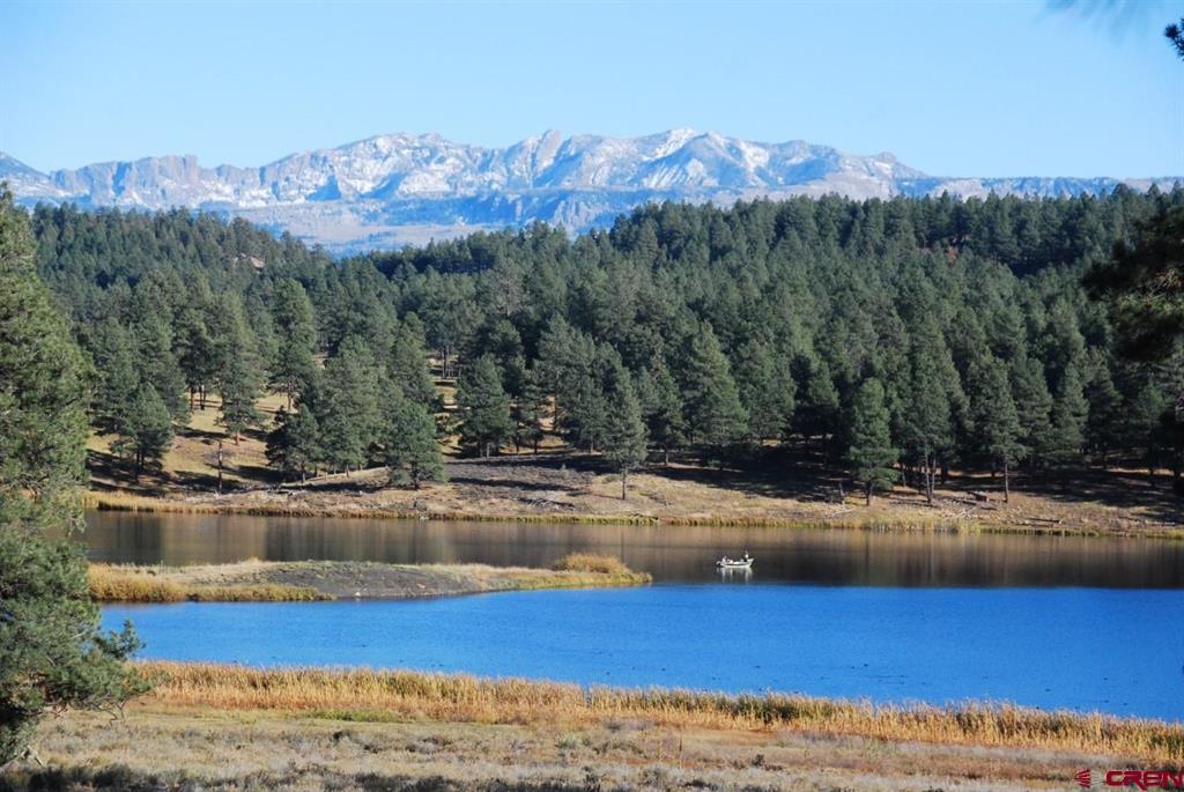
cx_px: 592
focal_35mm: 142
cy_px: 396
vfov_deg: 9.7
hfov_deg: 14.4
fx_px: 4691
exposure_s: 1/800
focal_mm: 95
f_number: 7.1
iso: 400
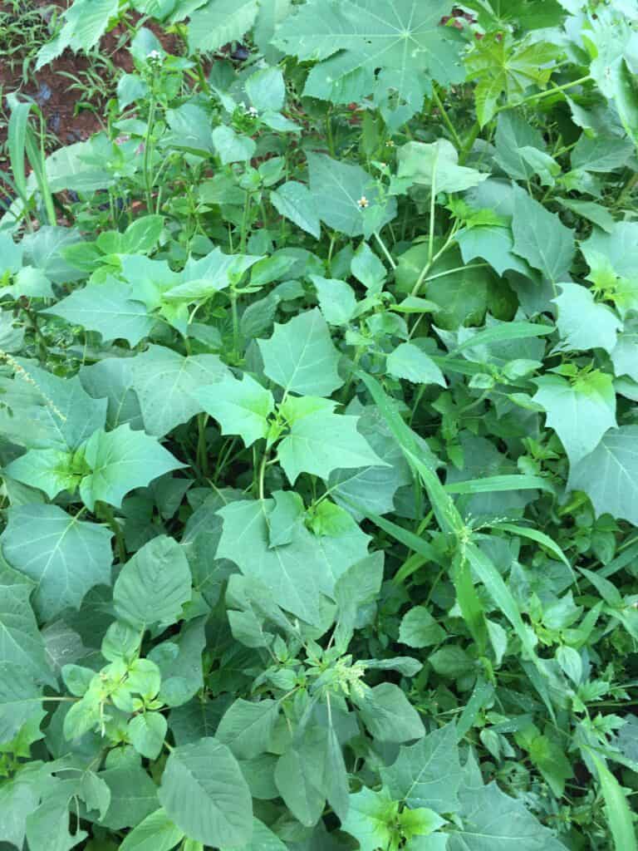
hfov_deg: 48.2
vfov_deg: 61.7
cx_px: 319
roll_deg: +3.3
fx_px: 713
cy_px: 426
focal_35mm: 29
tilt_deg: -43.7
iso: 40
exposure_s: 1/100
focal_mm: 4.15
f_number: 2.2
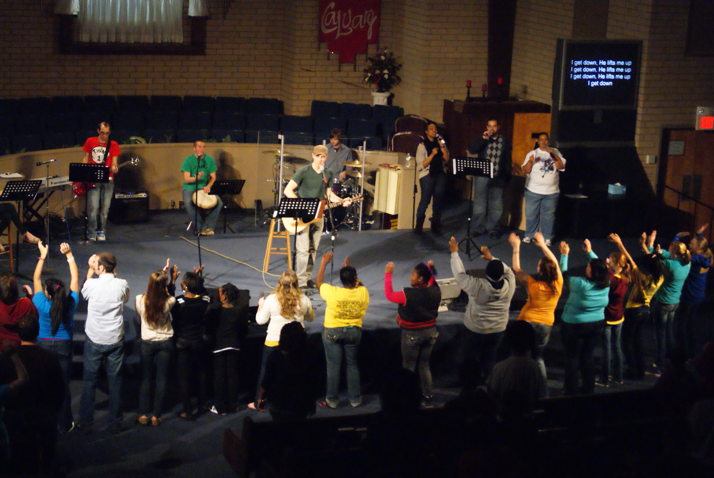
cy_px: 239
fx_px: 1638
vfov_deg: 16.6
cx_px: 357
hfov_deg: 24.6
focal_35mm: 82
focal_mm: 55
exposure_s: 1/60
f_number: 5.6
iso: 3200
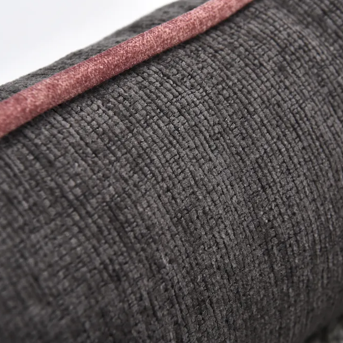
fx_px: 1009
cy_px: 172
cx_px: 221
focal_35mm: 90
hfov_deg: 19.2
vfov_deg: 19.3
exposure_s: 1/125
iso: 200
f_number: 10
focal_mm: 70
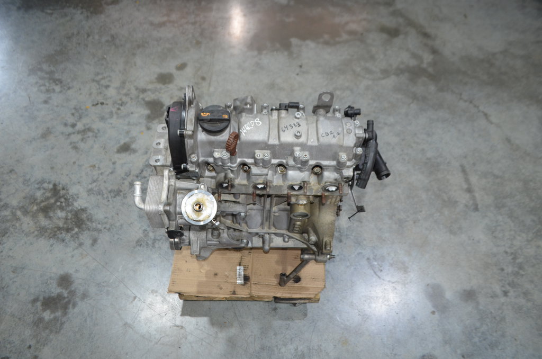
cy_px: 180
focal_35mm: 27
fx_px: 406
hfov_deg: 67.5
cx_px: 271
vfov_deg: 47.7
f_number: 3.5
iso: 500
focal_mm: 18
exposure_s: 1/60
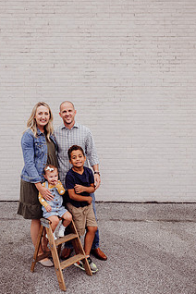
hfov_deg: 38.5
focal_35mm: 34
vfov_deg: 55.7
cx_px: 66
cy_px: 131
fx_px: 278
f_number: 2.5
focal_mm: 24
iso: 200
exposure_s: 1/200
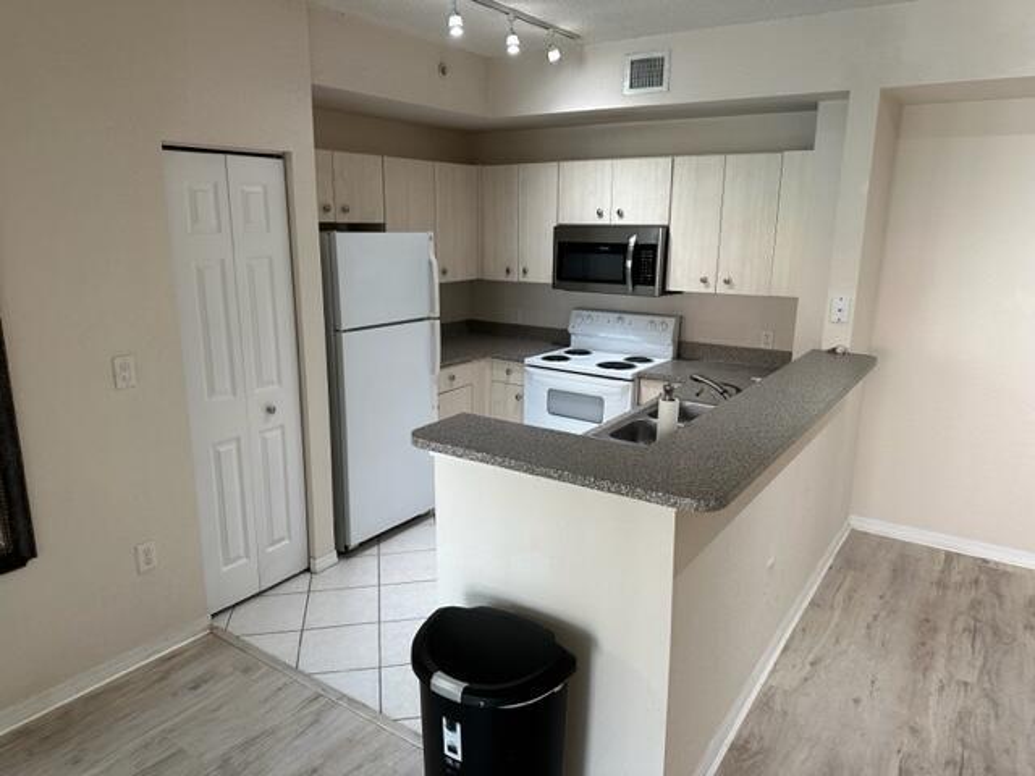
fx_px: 718
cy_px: 388
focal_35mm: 24
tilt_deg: -14.3
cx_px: 518
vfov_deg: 56.8
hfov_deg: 71.6
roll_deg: -0.9
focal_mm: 6.86
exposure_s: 1/120
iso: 200
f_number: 1.78
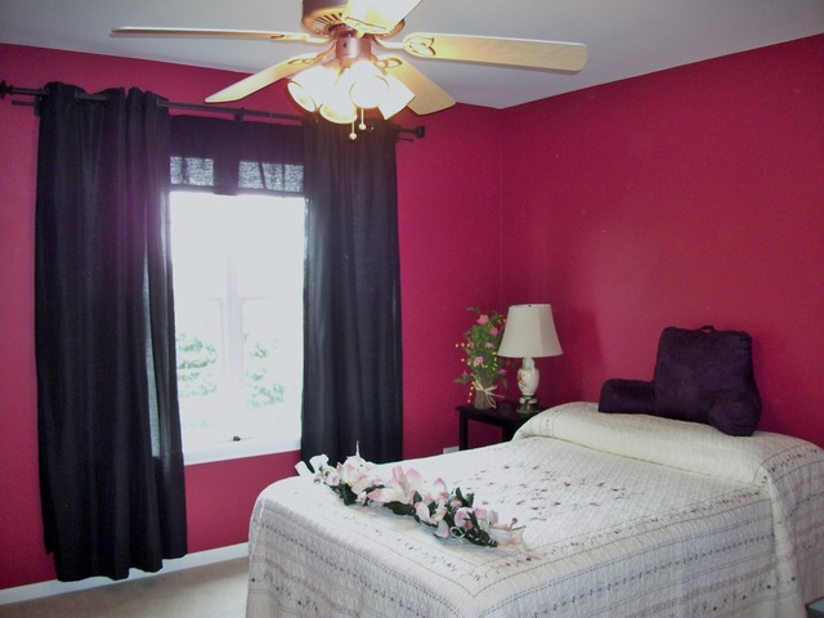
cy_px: 309
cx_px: 412
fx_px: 762
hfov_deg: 56.8
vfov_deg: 44.2
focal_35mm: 32
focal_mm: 5.7
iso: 250
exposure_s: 1/30
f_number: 2.9
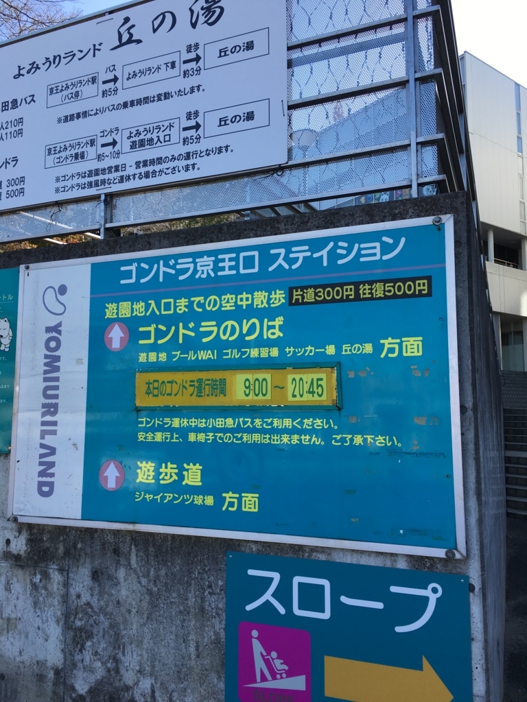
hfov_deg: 48.2
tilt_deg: +6.9
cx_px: 264
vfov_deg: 61.7
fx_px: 589
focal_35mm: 29
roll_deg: -0.6
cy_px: 351
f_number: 2.2
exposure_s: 1/396
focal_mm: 4.15
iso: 25
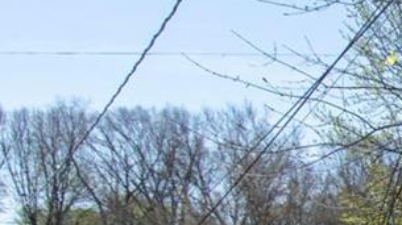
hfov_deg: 15.2
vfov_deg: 11.2
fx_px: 1054
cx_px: 896
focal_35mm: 99
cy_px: 424
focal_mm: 12
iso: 250
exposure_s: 1/500
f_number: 8
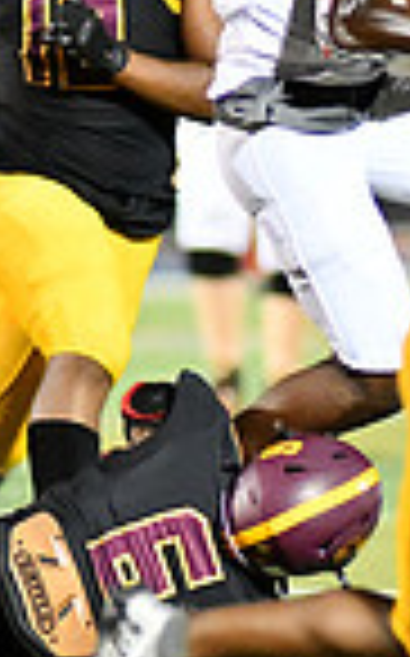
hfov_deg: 1.1
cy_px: 223
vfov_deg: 1.7
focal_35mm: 1219
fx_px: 21837
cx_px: 288
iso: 8000
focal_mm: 300
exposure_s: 1/1250
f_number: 2.8
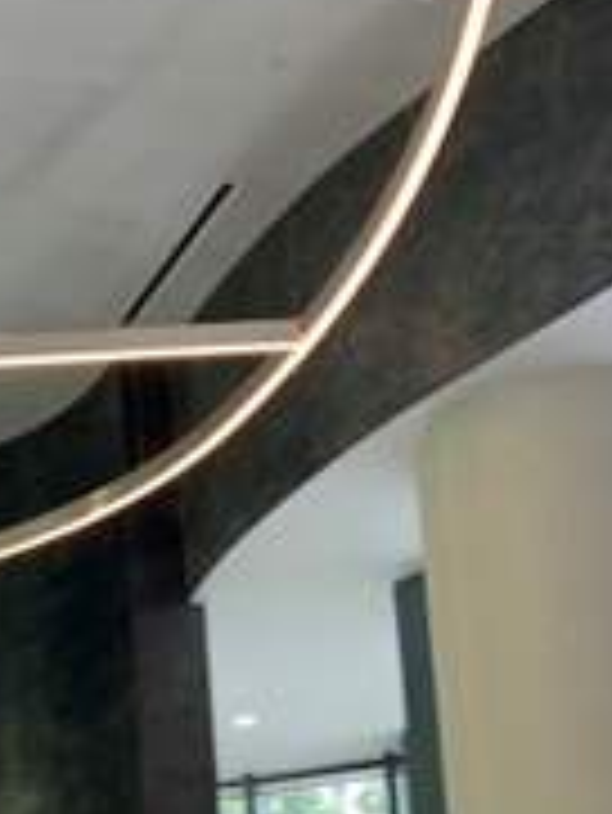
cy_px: 1082
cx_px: -360
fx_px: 2166
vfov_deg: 19.5
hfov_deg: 14.7
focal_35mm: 92
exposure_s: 1/120
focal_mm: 4.25
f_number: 1.8
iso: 80
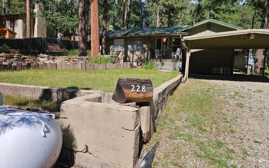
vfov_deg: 49.3
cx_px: 132
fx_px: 183
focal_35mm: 25
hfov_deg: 72.5
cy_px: 80
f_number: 1.7
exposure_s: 1/832
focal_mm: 6.3
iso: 10
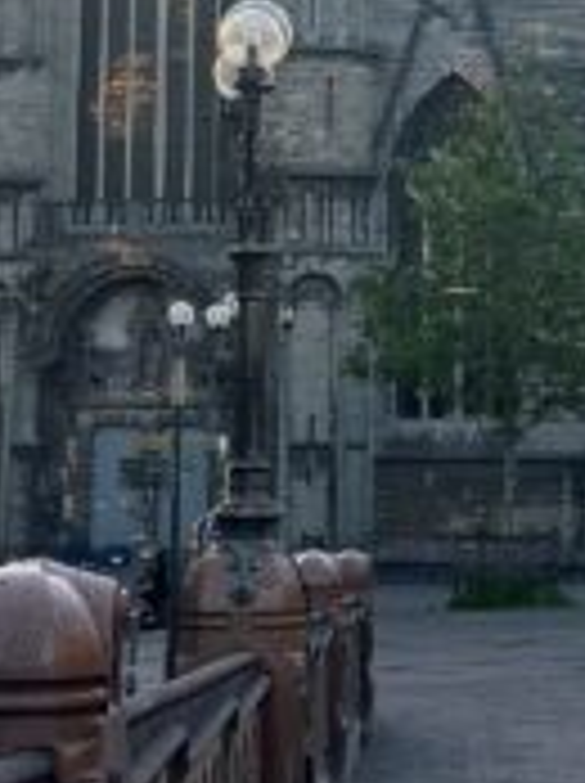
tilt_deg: +10.2
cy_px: -153
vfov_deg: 13.9
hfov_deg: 10.7
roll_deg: -1.3
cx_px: 538
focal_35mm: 138
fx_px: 3117
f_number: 1.78
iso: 80
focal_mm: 6.86
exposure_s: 1/1357
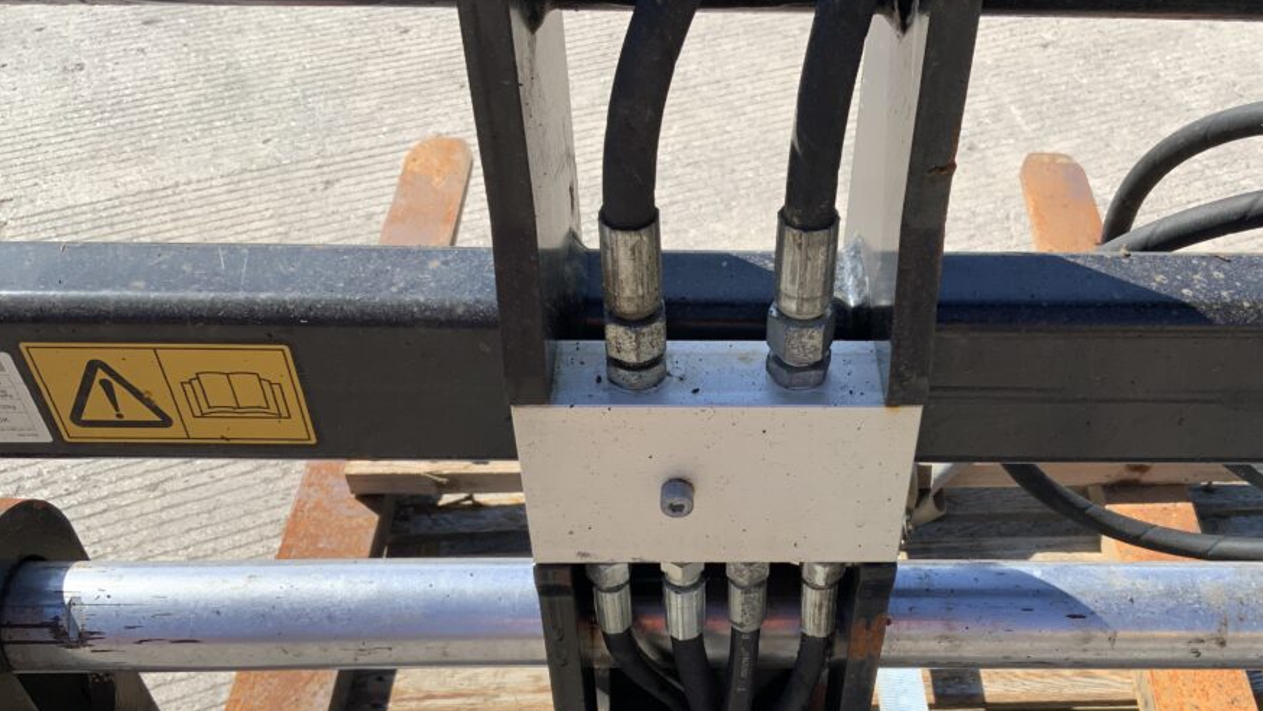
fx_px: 1239
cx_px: 738
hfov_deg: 53.7
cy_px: 452
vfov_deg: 31.8
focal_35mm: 37
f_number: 1.8
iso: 16
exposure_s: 1/1015
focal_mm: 3
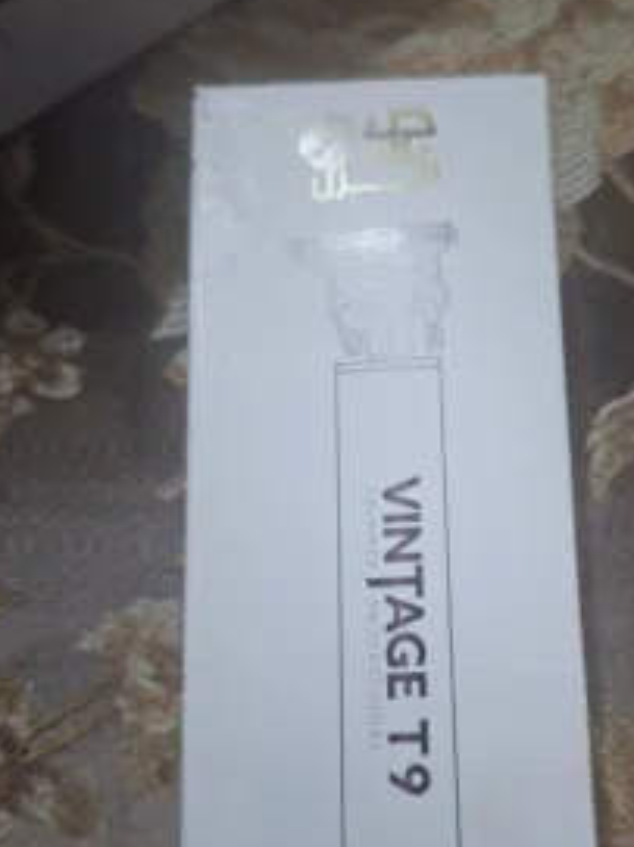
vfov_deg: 53.6
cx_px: 431
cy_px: 503
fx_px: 831
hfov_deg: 41.1
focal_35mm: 34
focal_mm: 5.54
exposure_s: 1/50
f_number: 1.8
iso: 250
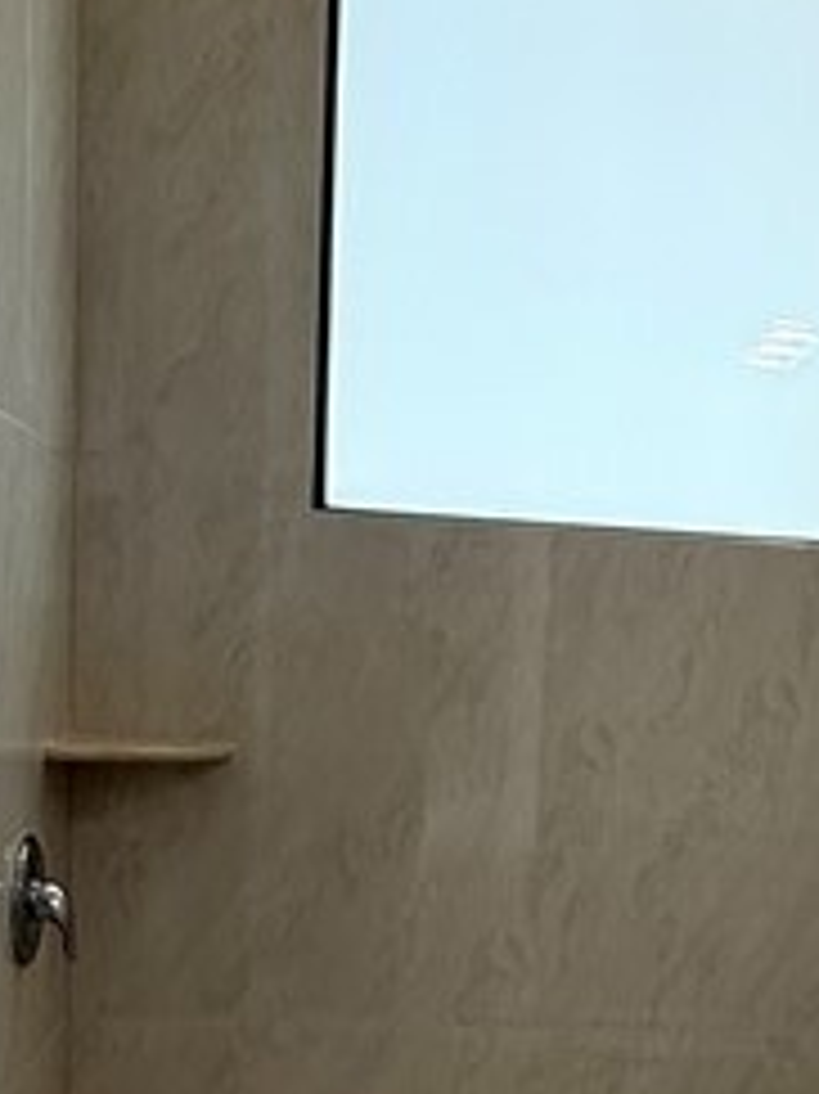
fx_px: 1863
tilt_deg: -6.8
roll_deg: -3.6
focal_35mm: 59
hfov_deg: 24.3
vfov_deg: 31.6
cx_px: 688
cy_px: 918
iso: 80
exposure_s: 1/120
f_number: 2.2
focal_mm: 2.22
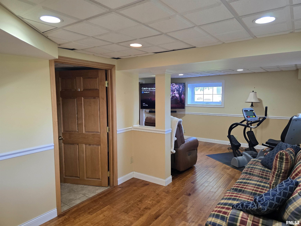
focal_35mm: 23
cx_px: 150
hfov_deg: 73.9
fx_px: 200
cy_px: 113
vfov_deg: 58.9
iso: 250
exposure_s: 1/120
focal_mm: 6.3
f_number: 1.7
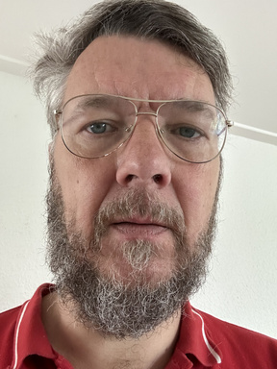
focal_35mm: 30
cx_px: 138
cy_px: 184
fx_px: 320
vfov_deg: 60.0
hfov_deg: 46.8
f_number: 1.9
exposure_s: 1/60
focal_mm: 2.69
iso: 250
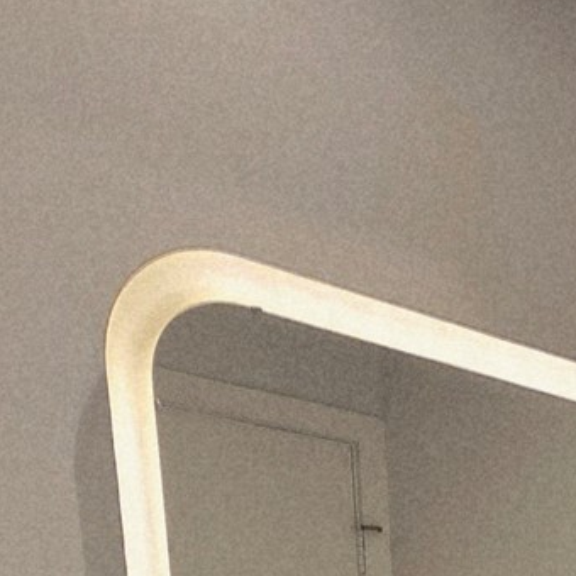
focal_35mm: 54
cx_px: 810
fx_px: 1017
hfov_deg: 25.6
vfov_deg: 22.2
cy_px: 984
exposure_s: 1/60.2
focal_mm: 2.2
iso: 80
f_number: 2.2
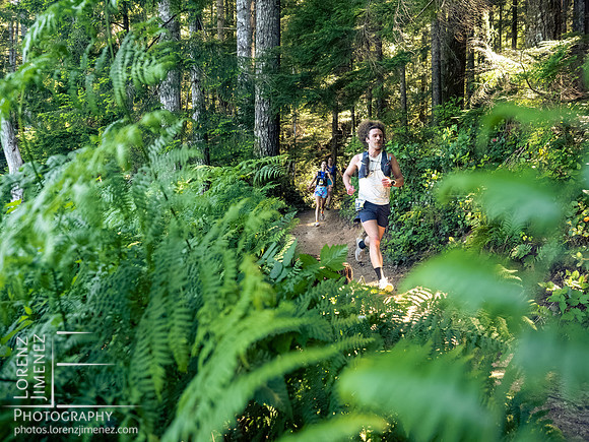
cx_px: 294
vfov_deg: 56.8
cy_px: 221
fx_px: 408
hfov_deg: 71.6
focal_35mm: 24
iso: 4000
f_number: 2.8
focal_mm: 12
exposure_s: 1/1000
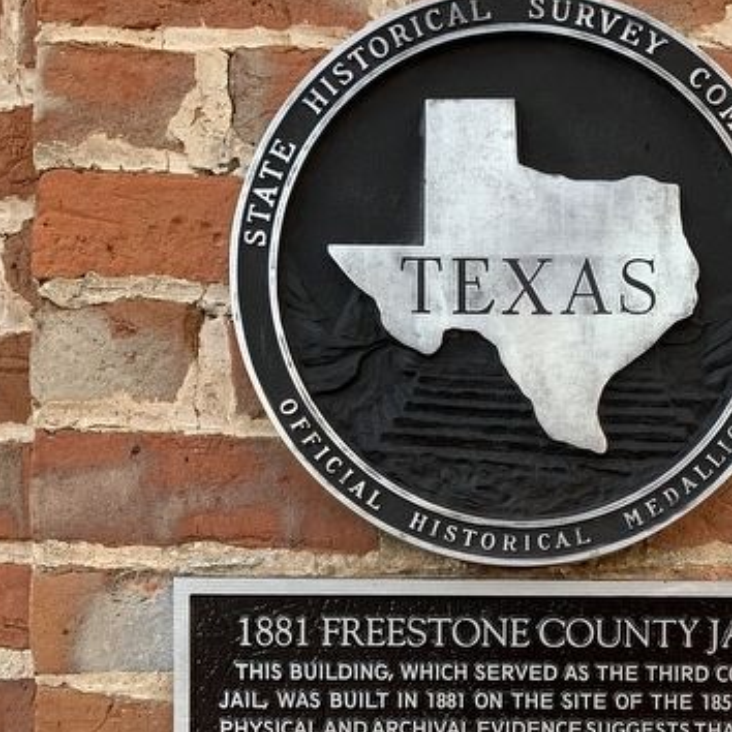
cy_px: 616
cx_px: 544
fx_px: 1244
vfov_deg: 31.7
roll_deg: +0.2
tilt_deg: -0.9
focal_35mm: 52
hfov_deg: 32.2
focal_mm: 4.25
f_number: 1.8
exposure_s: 1/121
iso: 80
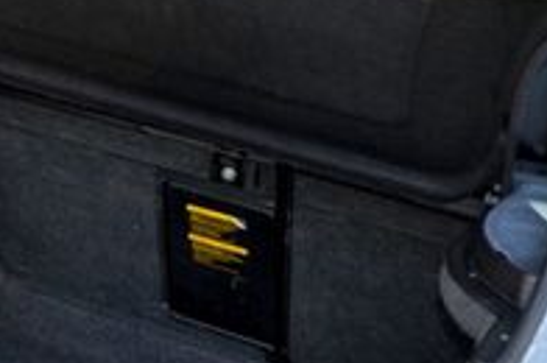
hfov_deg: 22.6
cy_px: 240
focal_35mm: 88
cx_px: 64
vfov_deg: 15.4
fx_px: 1335
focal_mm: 18
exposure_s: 1/200
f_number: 3.5
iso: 110
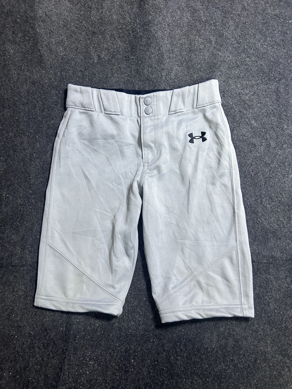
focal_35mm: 26
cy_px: 194
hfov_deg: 53.1
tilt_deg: -62.1
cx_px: 146
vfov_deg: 67.3
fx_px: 292
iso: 200
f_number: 1.5
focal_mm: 5.7
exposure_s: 1/50
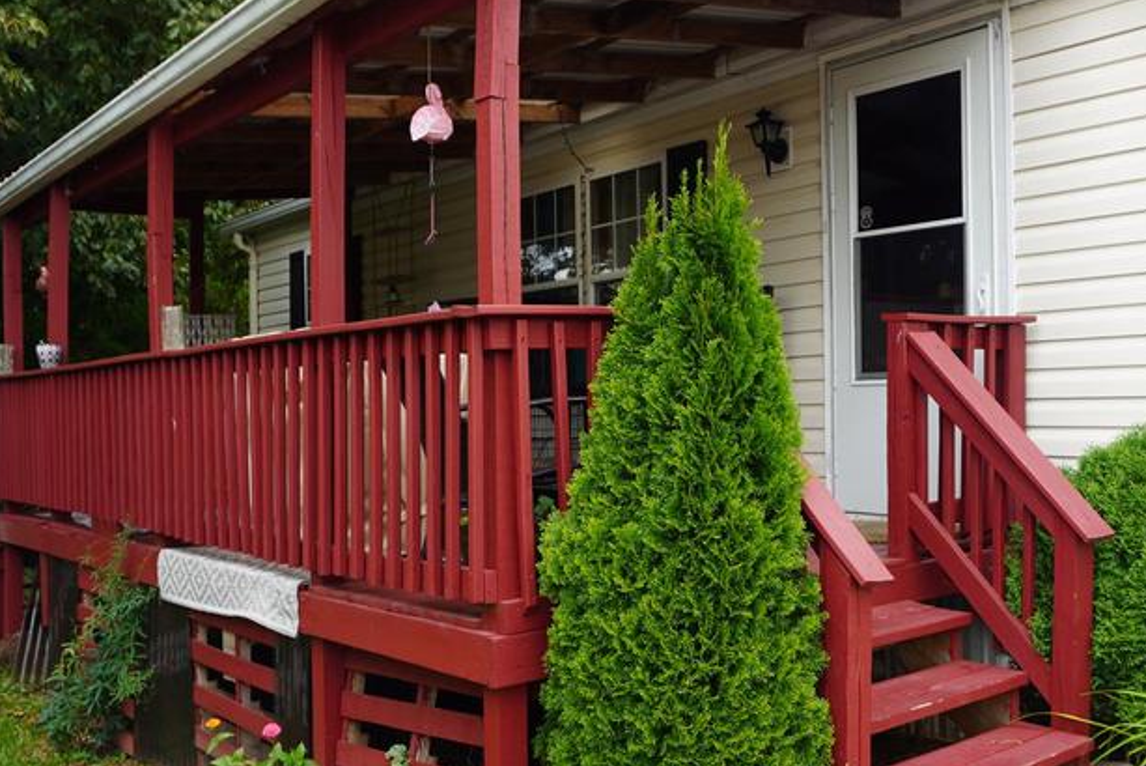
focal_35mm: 40
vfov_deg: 33.4
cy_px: 419
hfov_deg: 47.8
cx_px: 741
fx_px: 1274
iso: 100
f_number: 5
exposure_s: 1/200
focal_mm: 16
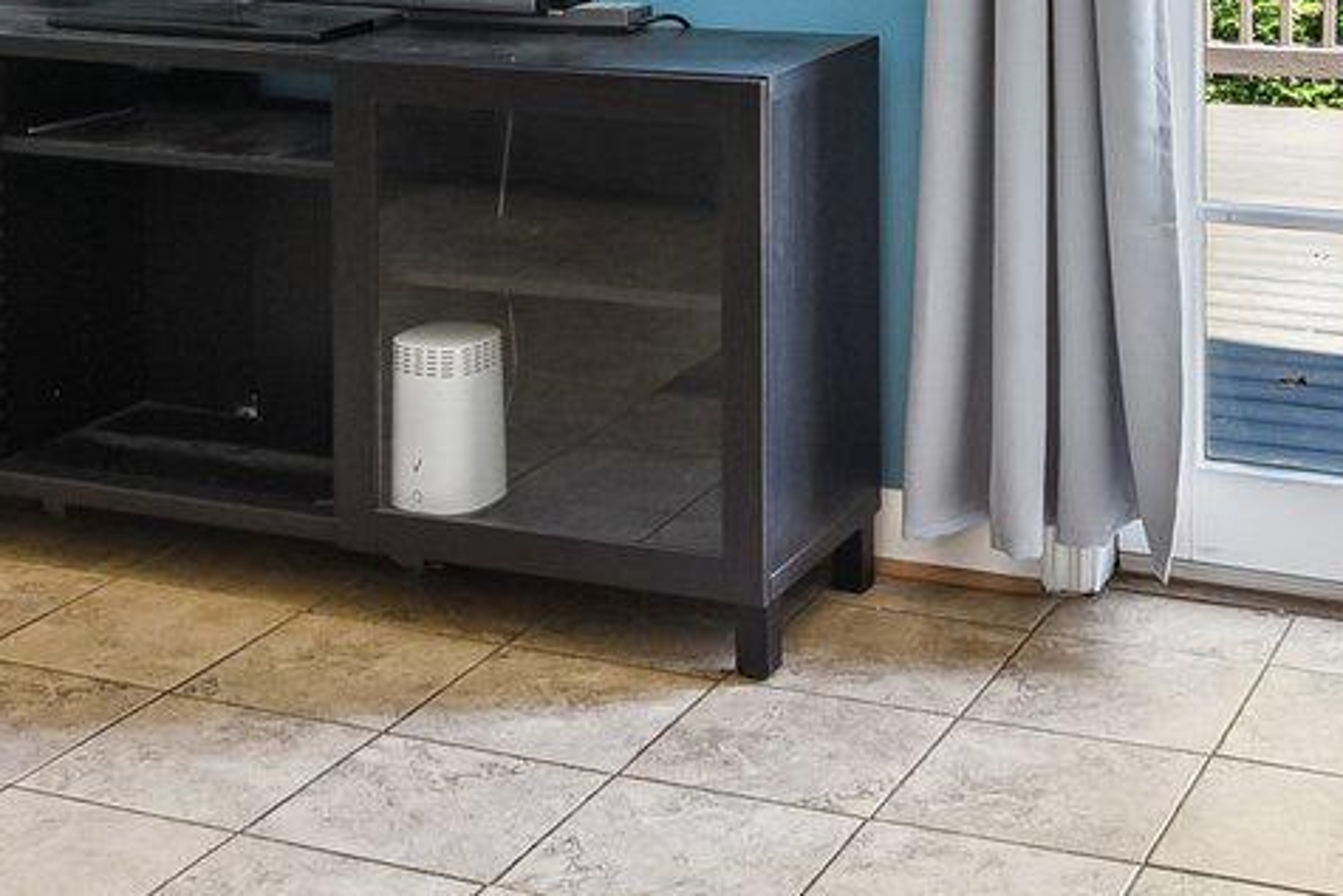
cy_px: -315
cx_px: 696
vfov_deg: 18.2
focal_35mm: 69
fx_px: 2575
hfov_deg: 29.2
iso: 400
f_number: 8
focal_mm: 16
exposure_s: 1/20
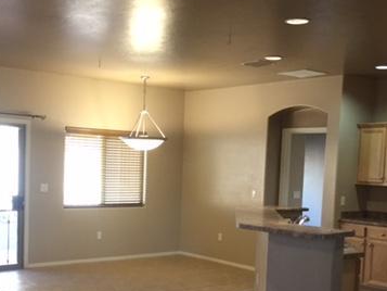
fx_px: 582
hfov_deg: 36.6
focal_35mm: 52
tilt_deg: -5.5
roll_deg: -3.0
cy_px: 208
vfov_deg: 27.8
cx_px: 149
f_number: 2.2
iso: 200
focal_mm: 4.15
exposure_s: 1/30
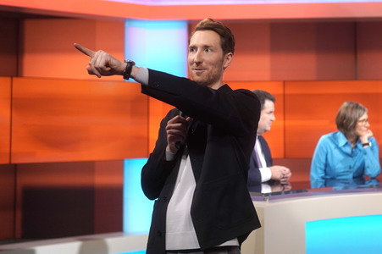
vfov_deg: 29.8
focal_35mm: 45
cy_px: 127
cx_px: 191
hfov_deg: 43.6
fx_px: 477
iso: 640
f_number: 1.4
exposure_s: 1/320
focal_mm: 30
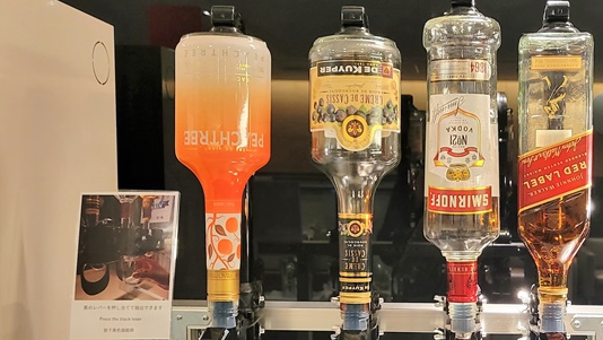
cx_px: 434
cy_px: 254
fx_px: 848
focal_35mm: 53
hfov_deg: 38.4
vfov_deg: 22.5
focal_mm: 5.4
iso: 320
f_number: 1.8
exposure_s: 1/40
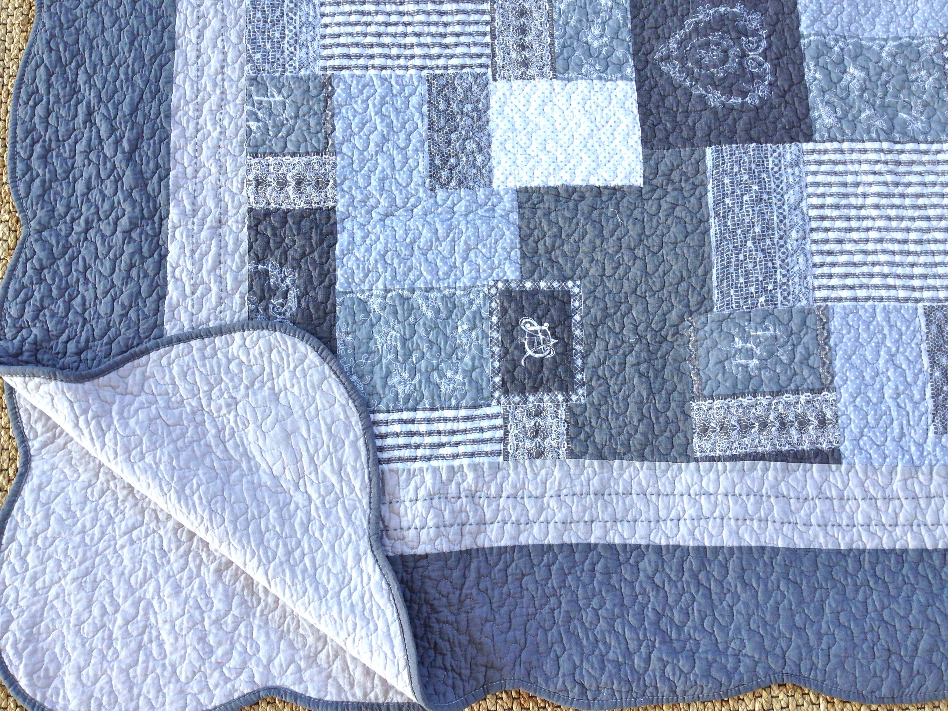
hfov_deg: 55.4
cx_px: 474
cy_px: 356
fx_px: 904
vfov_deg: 42.9
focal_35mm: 33
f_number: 2.4
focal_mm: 4.12
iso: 64
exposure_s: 1/120
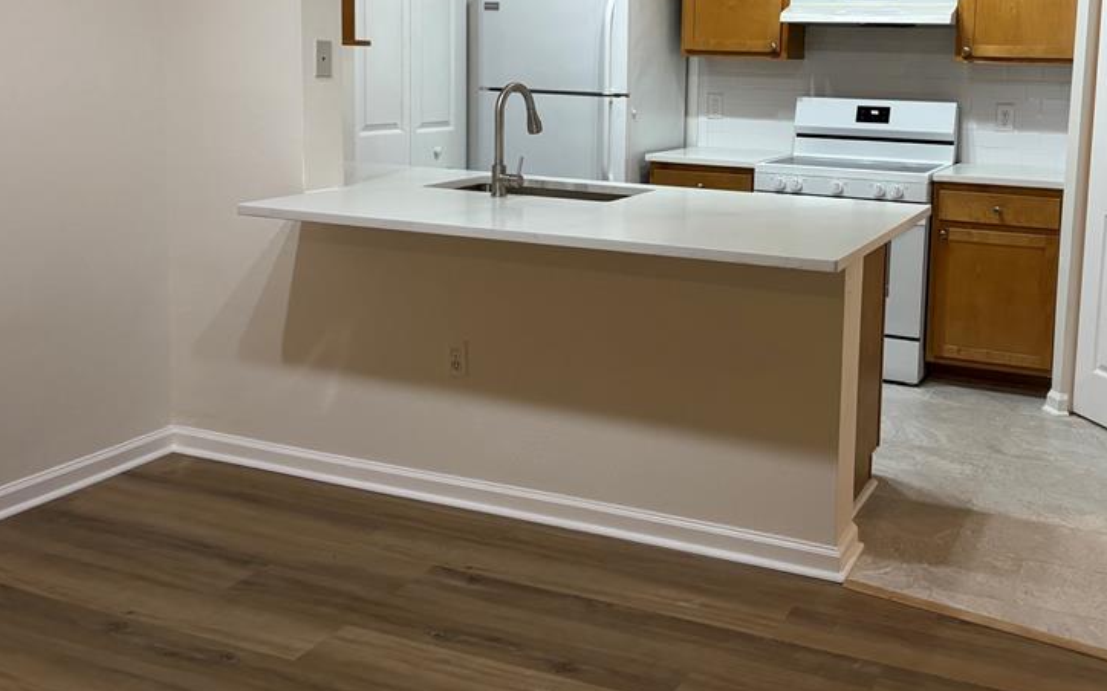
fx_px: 1176
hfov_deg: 49.8
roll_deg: -2.3
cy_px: 183
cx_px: 705
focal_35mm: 39
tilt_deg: -6.7
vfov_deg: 32.2
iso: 200
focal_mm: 5.96
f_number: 1.6
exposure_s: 1/60
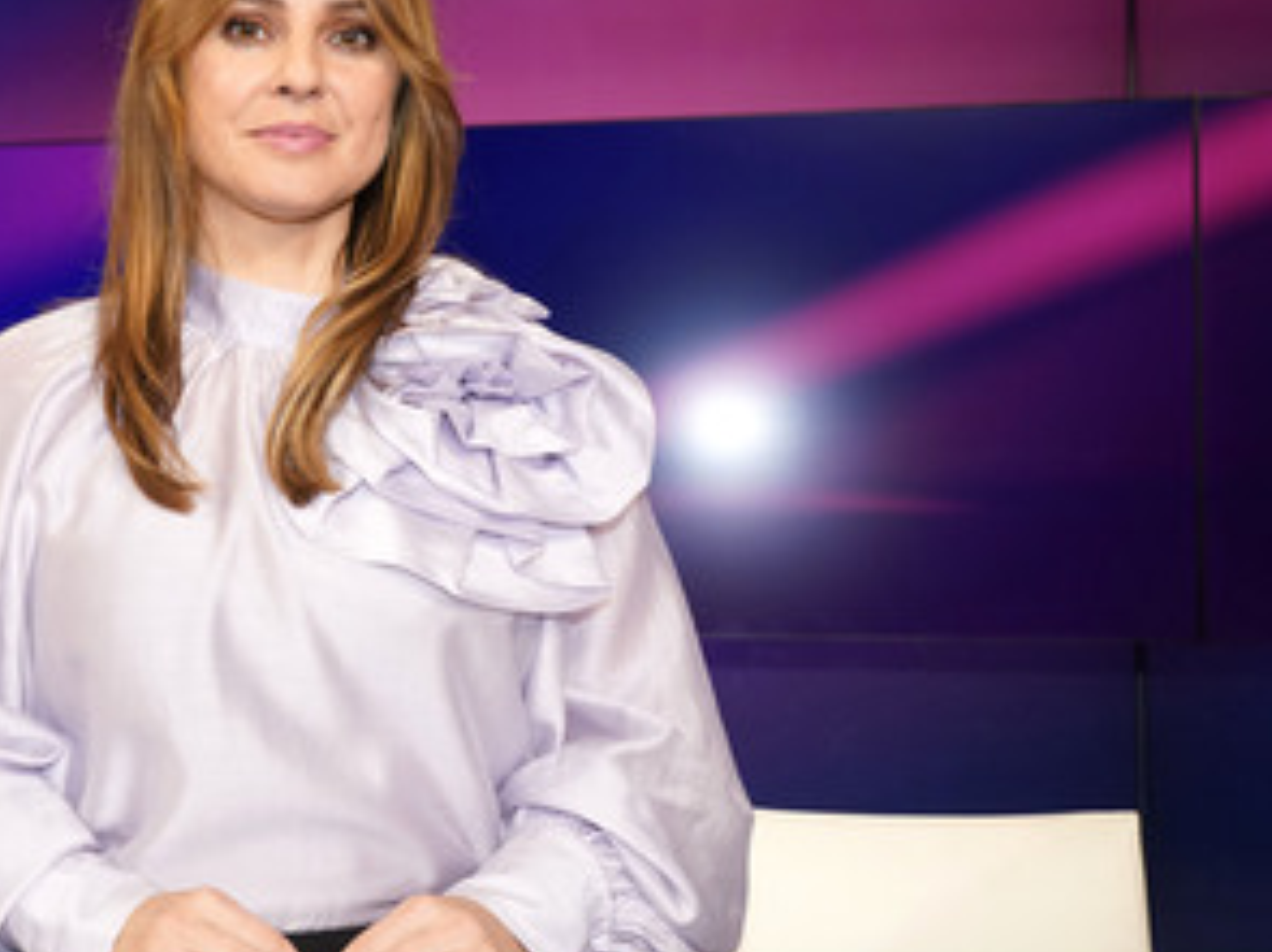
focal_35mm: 47
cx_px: 313
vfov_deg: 30.8
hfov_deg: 39.3
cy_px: 422
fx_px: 1726
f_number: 5
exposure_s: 1/125
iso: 2000
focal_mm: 32
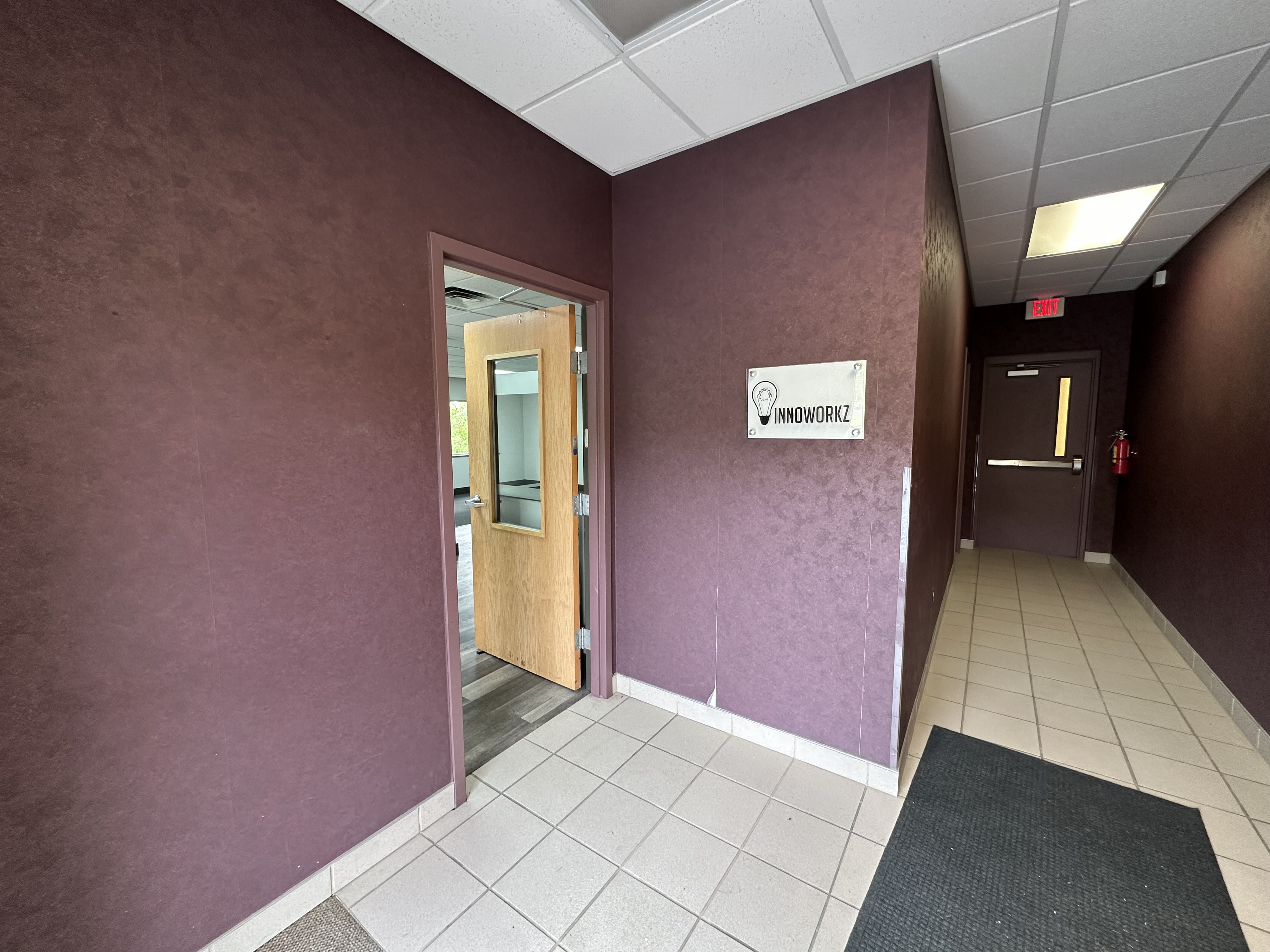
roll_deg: +0.4
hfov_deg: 102.1
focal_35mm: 14
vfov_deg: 85.7
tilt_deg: -5.3
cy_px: 476
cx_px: 635
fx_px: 514
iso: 200
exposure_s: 1/59
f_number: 2.2
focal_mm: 2.22
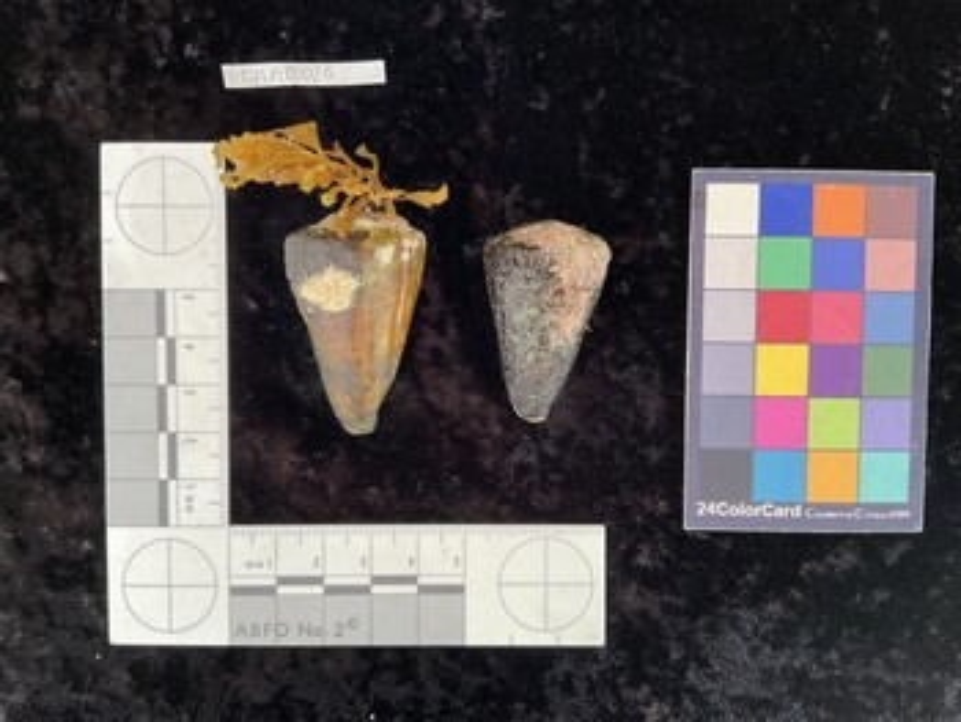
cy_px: 361
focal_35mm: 29
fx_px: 806
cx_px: 480
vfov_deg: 48.3
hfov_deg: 61.6
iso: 50
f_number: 1.8
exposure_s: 1/60
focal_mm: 3
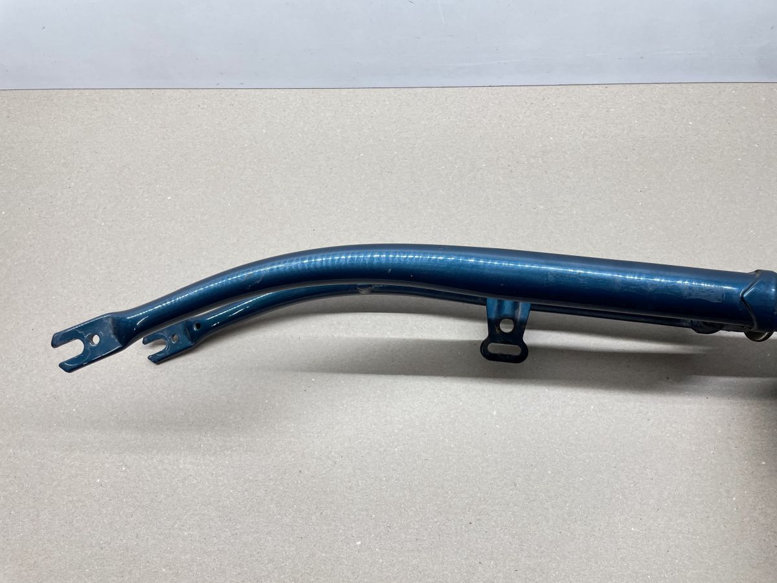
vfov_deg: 53.1
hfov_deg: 67.3
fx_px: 584
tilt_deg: -64.2
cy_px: 292
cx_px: 388
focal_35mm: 26
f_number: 1.6
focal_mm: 4.2
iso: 80
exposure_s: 1/100
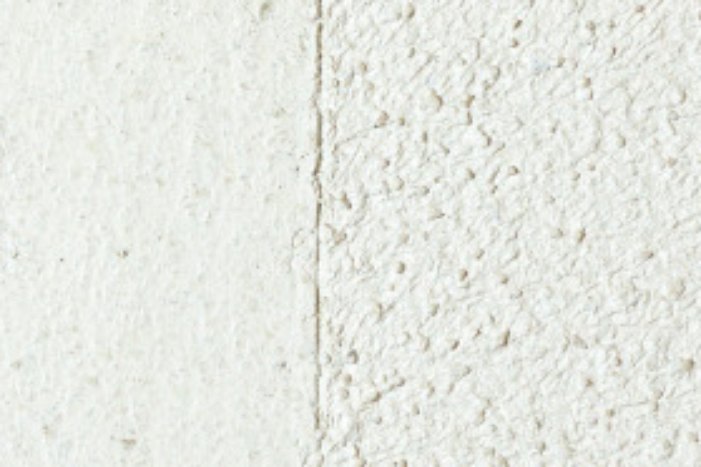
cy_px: 77
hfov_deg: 7.7
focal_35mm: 269
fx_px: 5238
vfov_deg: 5.1
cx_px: 302
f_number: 4
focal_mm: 50
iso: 160
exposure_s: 1/80
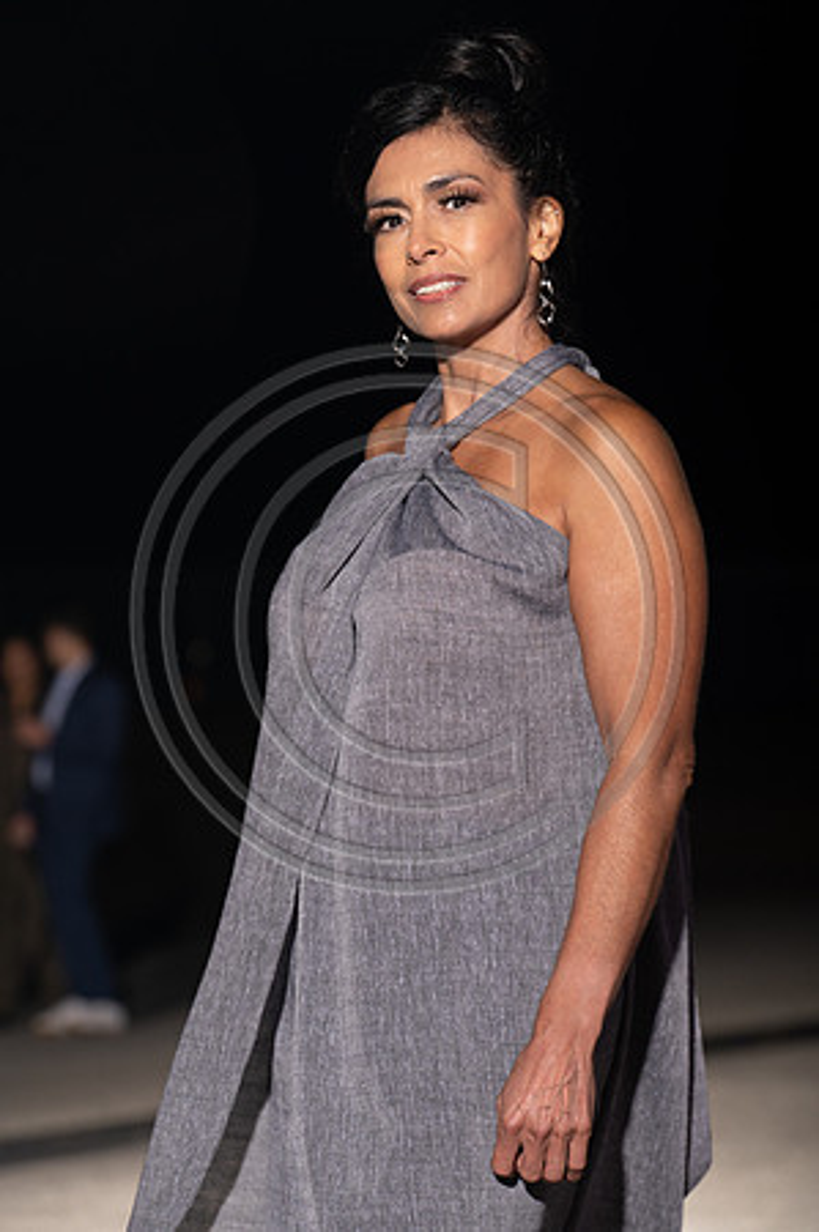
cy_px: 616
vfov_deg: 14.7
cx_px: 410
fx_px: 4788
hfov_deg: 9.8
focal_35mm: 140
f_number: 6.3
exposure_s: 1/200
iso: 1000
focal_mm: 140
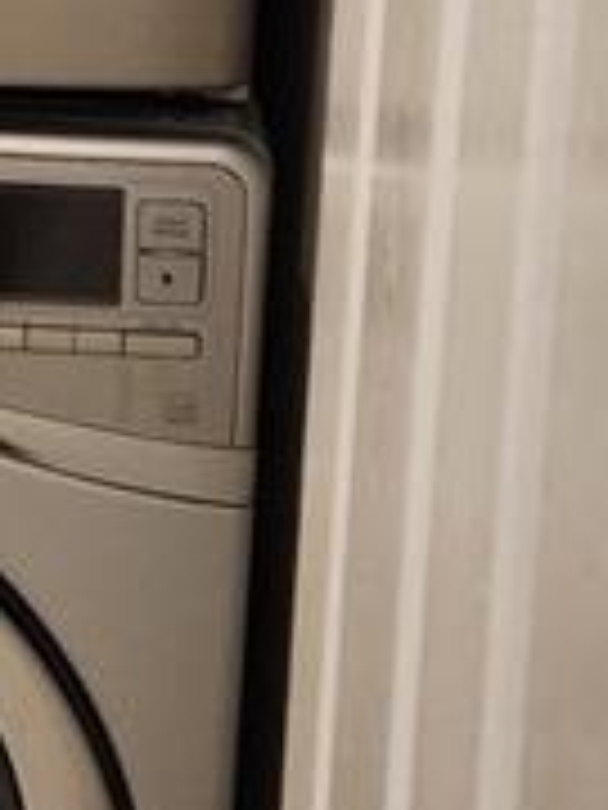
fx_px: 3583
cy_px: -130
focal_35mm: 153
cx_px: -1221
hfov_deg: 8.2
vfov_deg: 12.6
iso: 250
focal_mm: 6.4
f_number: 1.8
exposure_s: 1/120
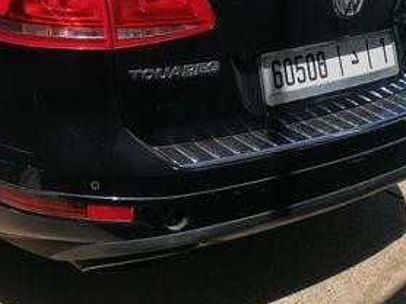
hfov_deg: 30.0
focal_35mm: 61
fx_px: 715
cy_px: -46
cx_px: 19
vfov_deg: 22.4
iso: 50
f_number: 1.8
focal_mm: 5.4
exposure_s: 1/1420
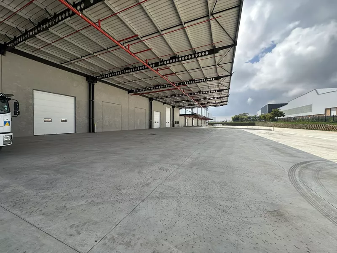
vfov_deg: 85.7
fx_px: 136
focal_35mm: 14
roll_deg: -1.5
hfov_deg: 102.1
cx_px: 168
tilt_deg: -1.6
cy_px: 126
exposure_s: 1/875
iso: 40
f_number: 2.2
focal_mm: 2.22
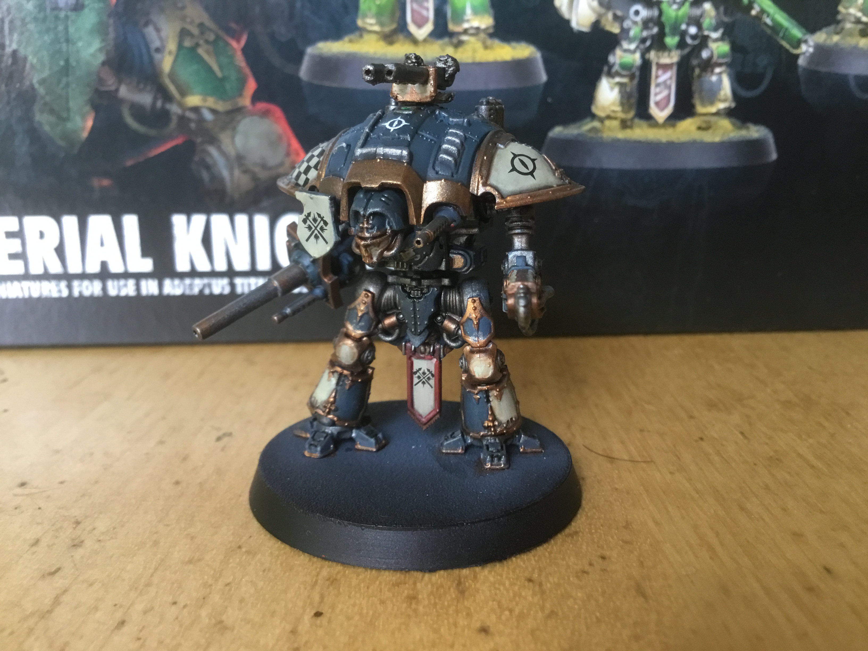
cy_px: 326
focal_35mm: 31
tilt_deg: -15.0
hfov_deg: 58.4
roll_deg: +0.0
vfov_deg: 45.4
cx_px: 434
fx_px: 777
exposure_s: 1/30
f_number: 2.4
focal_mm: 3.3
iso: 100
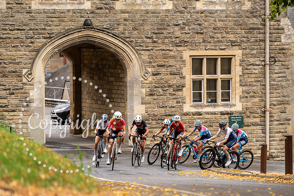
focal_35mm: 200
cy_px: 135
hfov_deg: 10.3
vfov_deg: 6.9
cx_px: 200
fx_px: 1631
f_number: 2.8
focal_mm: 143
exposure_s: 1/800
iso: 640
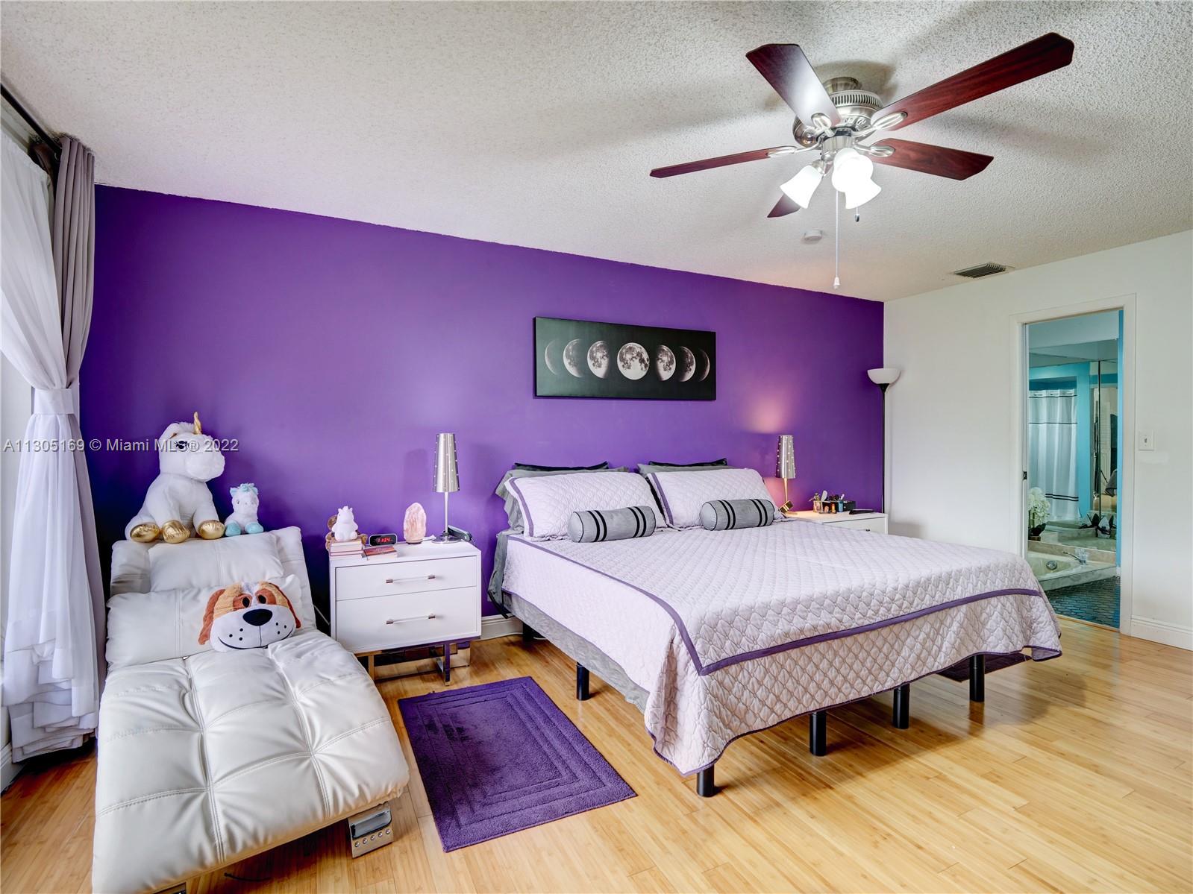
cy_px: 447
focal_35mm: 16
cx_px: 596
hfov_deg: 94.5
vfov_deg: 78.1
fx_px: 551
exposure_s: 1/40
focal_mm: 8
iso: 200
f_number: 2.8
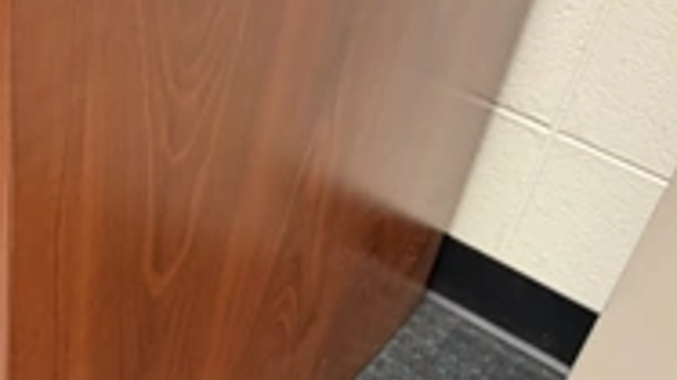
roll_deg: -4.5
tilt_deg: -38.6
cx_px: 123
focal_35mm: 56
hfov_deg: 35.8
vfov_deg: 21.4
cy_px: 177
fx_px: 1005
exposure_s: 1/60
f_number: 1.78
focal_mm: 6.76
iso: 320
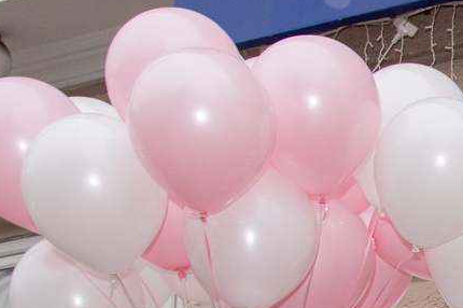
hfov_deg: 11.3
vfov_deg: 8.6
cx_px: 1125
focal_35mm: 151
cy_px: 589
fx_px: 1940
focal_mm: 24
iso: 800
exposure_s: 1/160
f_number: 5
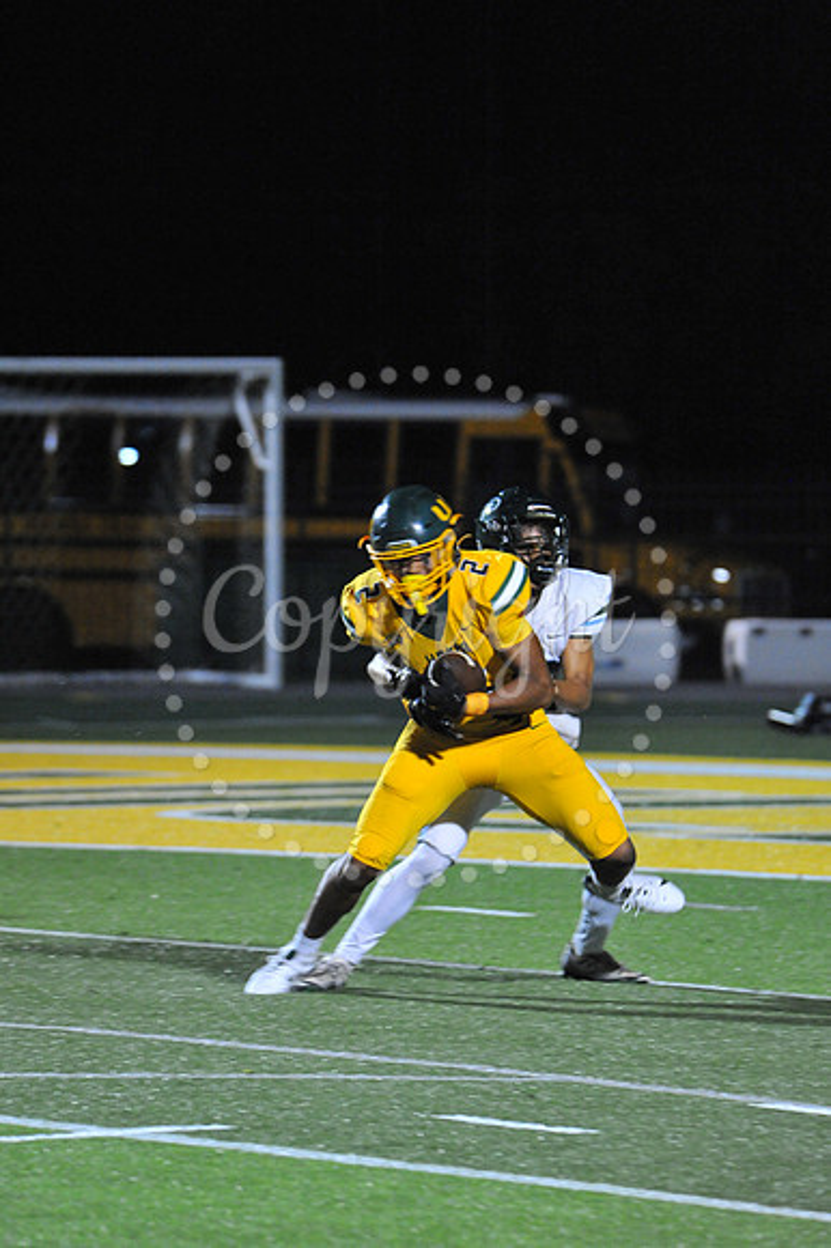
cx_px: 416
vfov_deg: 7.4
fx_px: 9706
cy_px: 624
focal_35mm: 280
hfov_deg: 4.9
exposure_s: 1/200
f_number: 5.6
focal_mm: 280
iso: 6400
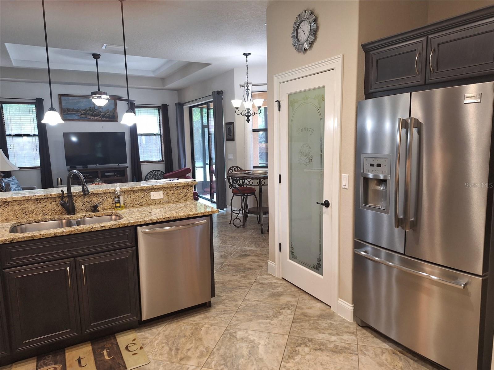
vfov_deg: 58.9
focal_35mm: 23
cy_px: 185
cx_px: 247
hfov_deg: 73.9
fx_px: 328
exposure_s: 1/40
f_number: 1.8
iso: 125
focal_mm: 5.54
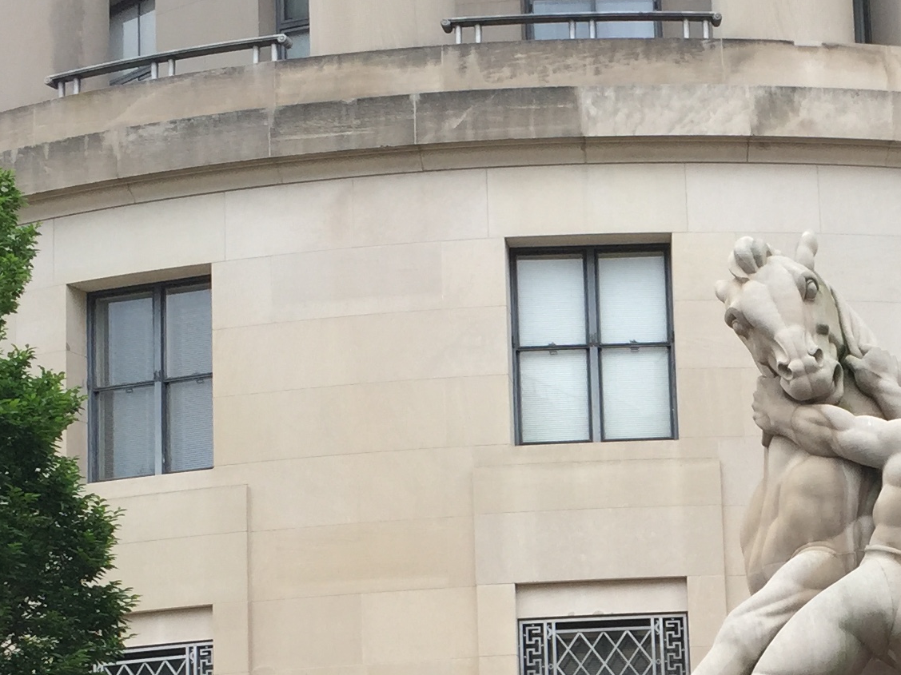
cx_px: 817
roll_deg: -1.5
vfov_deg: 17.3
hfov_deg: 22.7
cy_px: 625
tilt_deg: +13.6
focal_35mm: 84
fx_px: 2186
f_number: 2.2
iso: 32
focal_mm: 4.15
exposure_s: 1/670
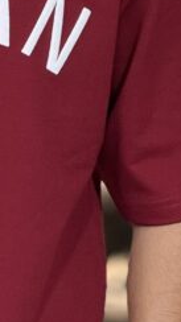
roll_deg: -1.2
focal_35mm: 549
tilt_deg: -5.7
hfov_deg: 2.2
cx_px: -74
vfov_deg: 3.9
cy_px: 86
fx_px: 4691
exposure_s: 1/100
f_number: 2.8
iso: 200
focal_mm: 15.66
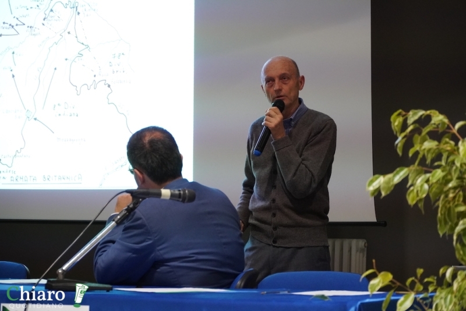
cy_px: 156
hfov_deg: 17.5
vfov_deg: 11.7
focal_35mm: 117
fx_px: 1515
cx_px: 233
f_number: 4
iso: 3200
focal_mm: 78
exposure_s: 1/80
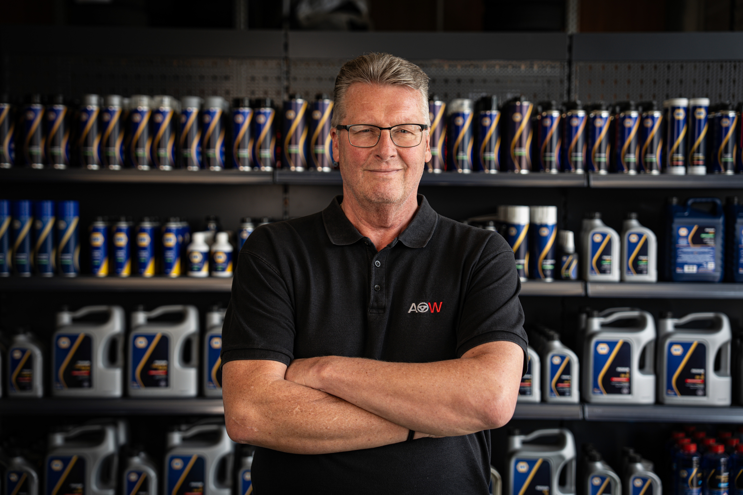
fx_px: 1011
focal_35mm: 49
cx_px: 372
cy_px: 248
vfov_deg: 27.5
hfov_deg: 40.3
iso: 250
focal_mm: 49
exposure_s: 1/125
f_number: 2.8
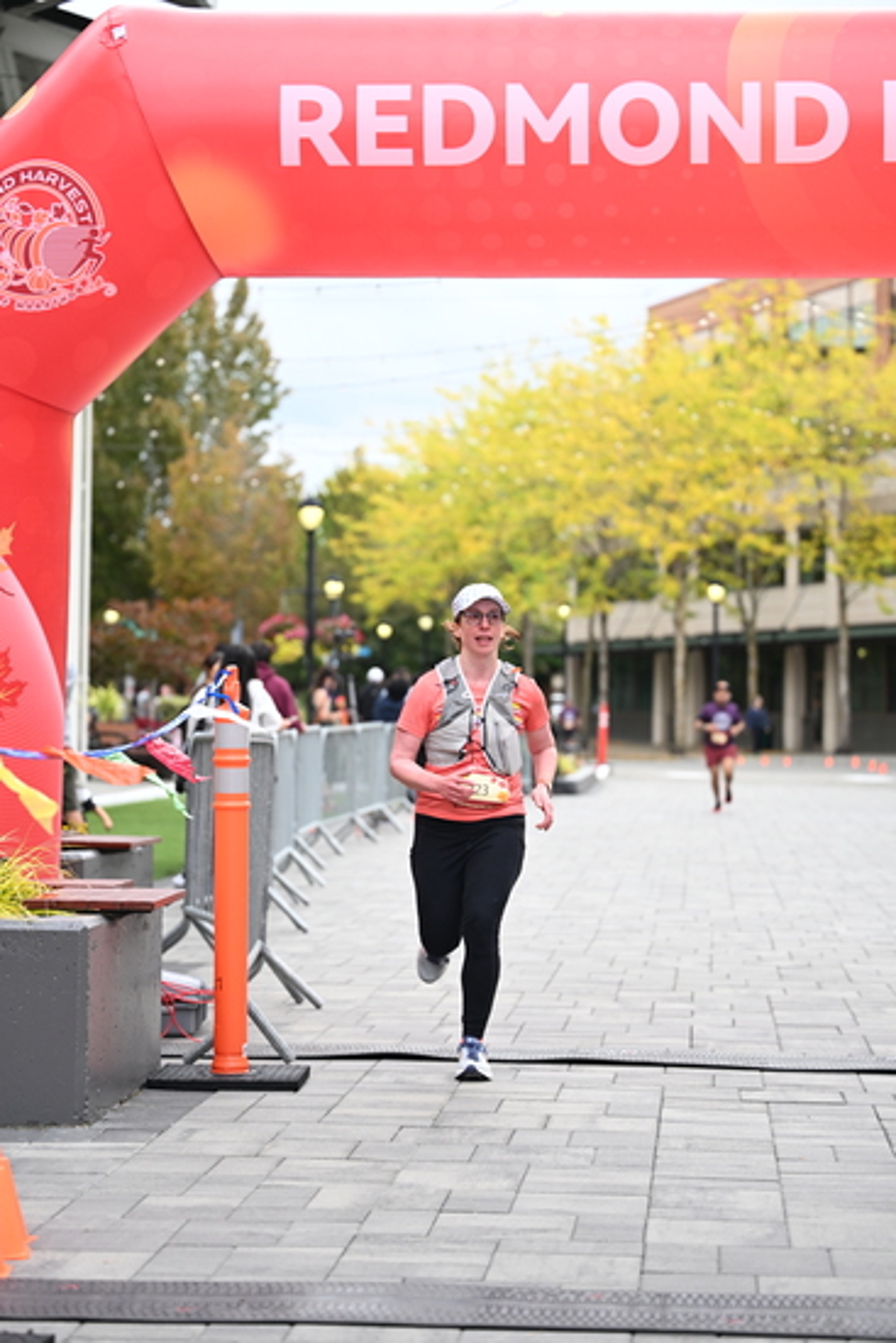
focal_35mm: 78
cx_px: 448
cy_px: 672
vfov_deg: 26.0
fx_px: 2910
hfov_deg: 17.5
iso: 640
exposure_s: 1/2000
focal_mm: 78
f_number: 2.8
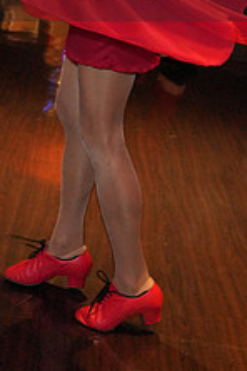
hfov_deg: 16.7
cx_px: 56
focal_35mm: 81
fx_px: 834
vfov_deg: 23.6
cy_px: -33
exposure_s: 1/200
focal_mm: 31
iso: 4000
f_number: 4
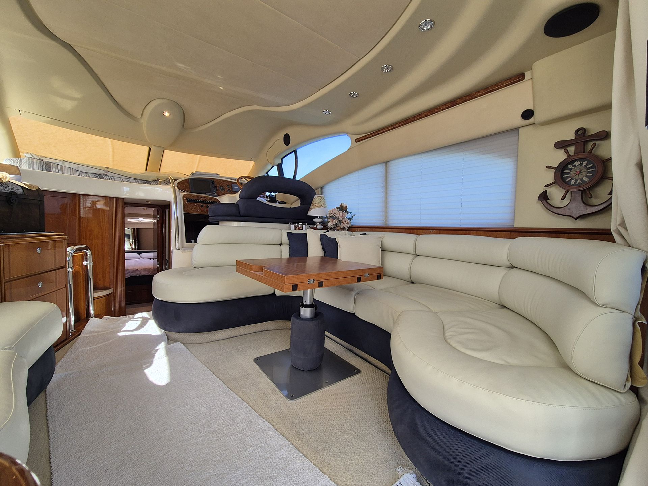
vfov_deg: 89.9
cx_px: 324
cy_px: 243
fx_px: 243
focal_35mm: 13
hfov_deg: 106.2
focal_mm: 2.2
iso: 50
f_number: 2.2
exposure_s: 1/149
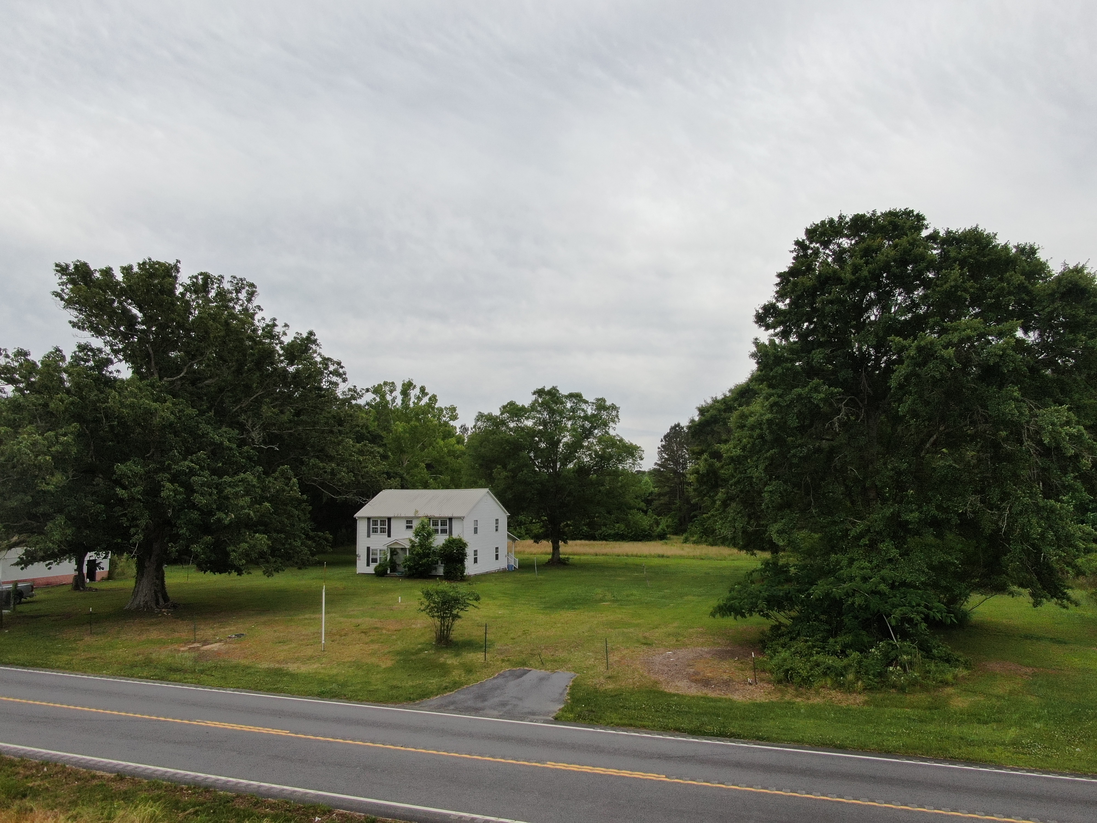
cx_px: 548
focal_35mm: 24
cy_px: 412
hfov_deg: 71.6
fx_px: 761
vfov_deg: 56.8
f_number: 2.8
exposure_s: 1/2000
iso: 100
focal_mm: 4.39
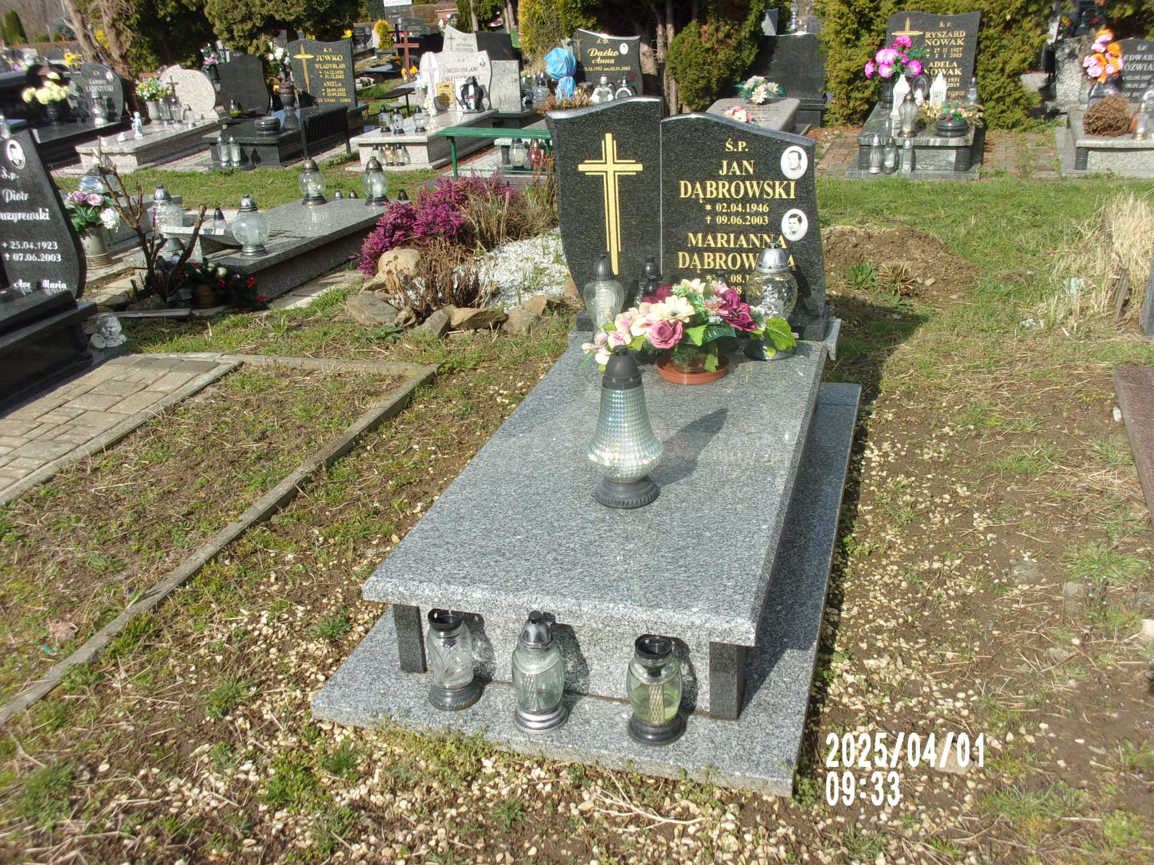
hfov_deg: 51.4
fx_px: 1200
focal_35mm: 36
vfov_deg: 39.7
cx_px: 577
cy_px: 432
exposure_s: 1/100
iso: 80
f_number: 11.8
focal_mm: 6.4
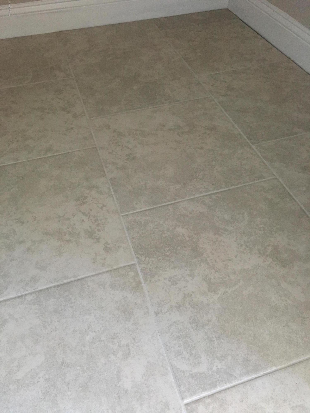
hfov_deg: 48.2
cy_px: 206
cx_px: 155
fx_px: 346
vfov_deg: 61.7
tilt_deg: -47.1
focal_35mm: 29
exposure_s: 1/30
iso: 125
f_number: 2.2
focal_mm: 4.15
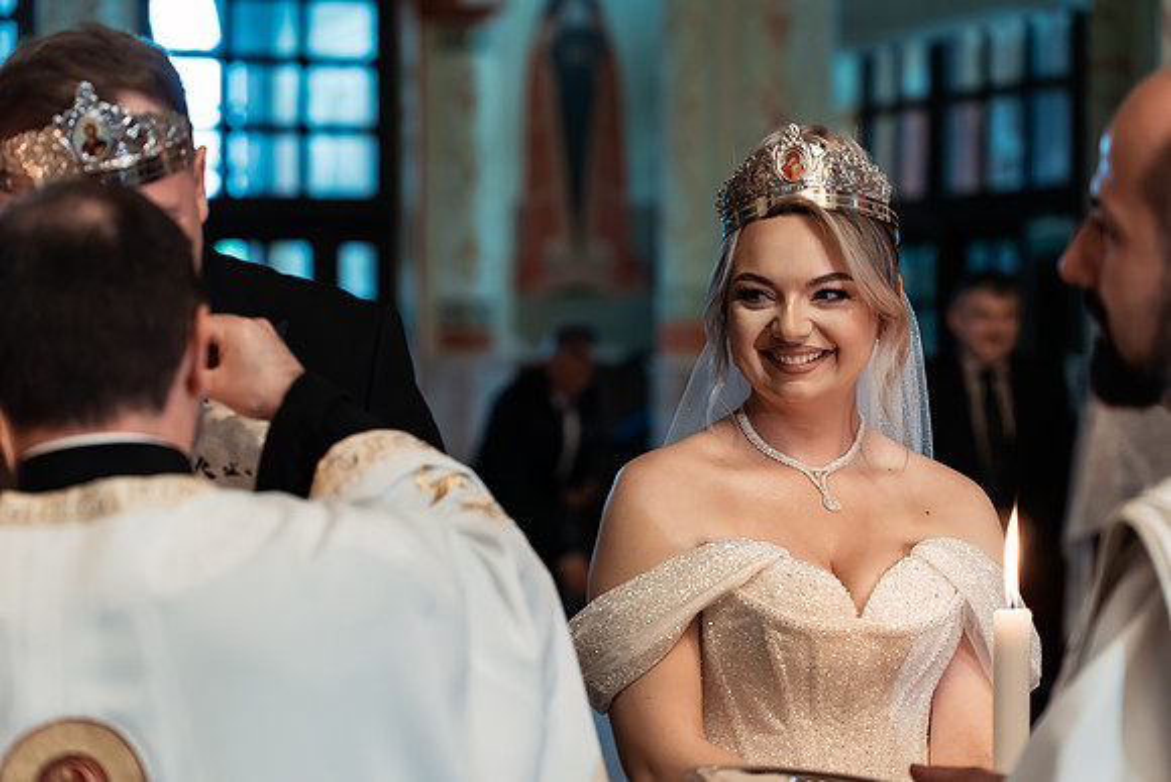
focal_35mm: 90
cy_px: 391
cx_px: 586
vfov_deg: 15.2
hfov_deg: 22.6
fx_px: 2928
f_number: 3.5
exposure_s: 1/250
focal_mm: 90
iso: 3200
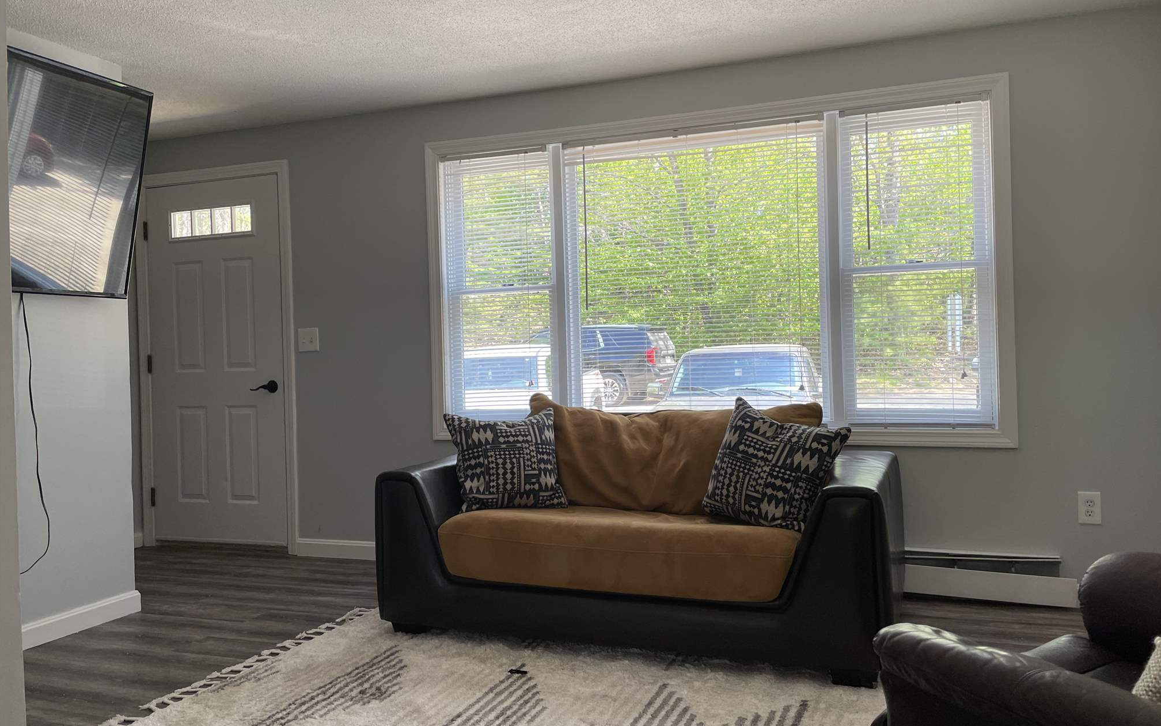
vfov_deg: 44.5
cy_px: 359
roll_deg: +1.2
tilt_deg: -0.3
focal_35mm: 28
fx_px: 886
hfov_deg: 66.5
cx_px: 586
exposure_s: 1/121
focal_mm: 4.2
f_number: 1.6
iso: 40
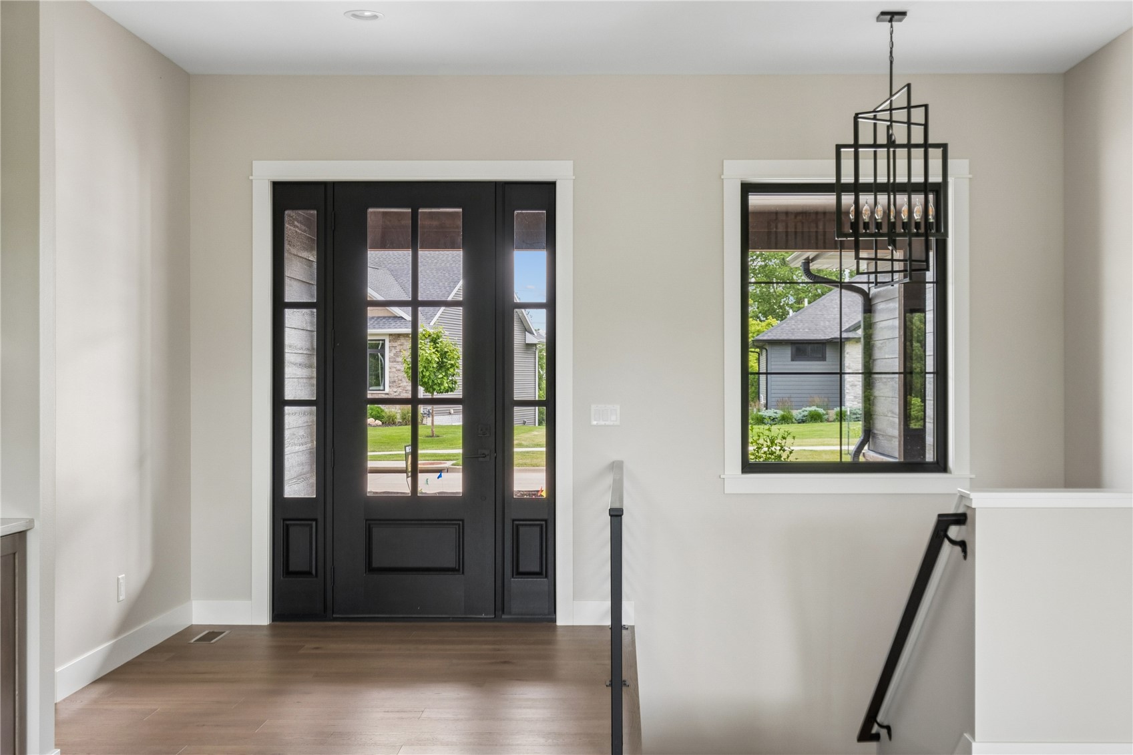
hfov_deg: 46.4
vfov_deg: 31.9
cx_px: 566
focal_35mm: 42
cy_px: 378
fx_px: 1322
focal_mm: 28
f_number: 9
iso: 400
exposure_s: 1/15
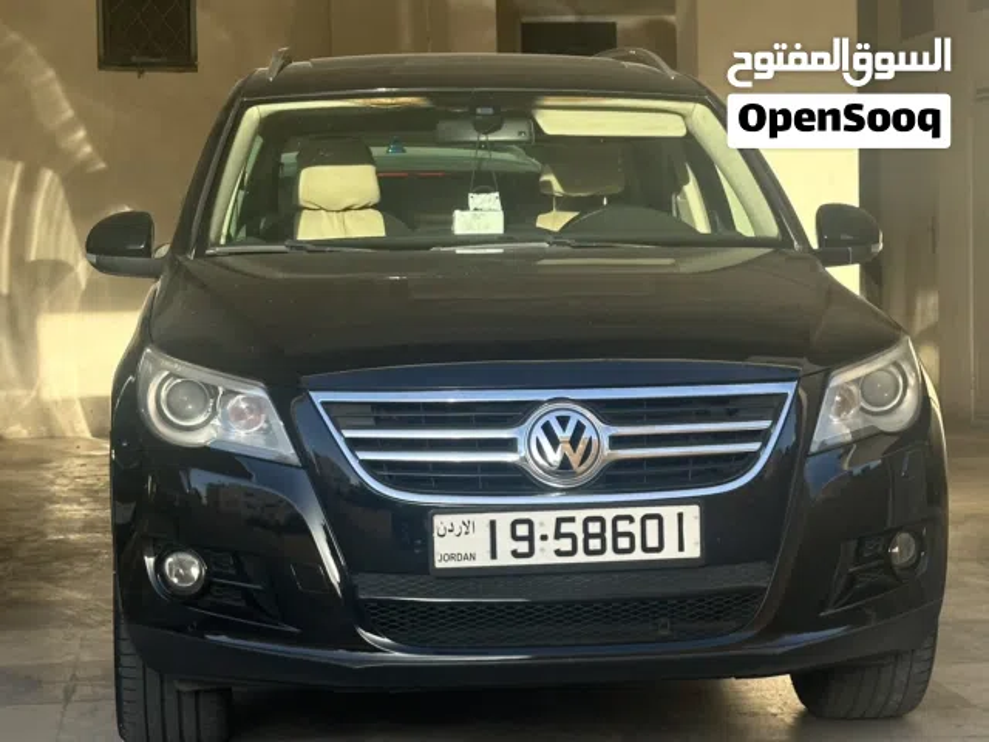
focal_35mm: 48
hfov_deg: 39.7
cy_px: 371
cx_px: 494
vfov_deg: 30.3
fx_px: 1371
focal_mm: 6.86
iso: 64
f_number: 1.78
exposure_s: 1/580
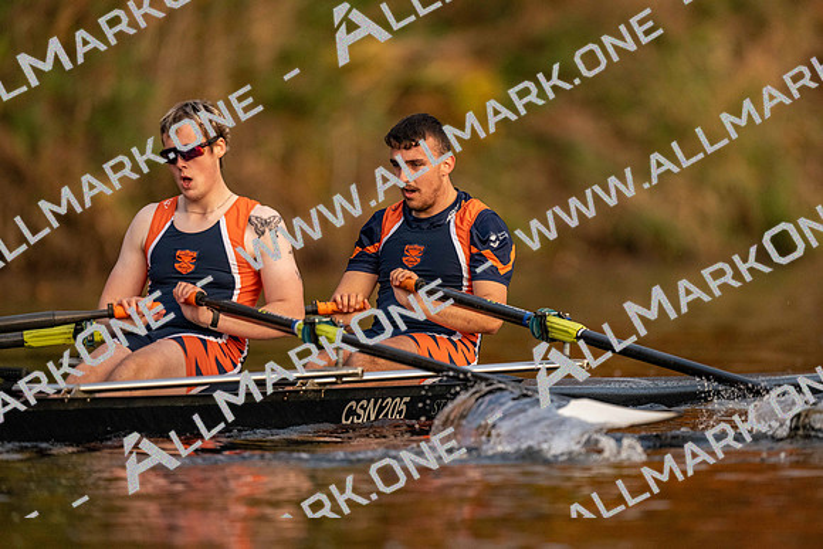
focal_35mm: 600
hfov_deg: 3.4
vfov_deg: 2.3
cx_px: 412
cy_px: 274
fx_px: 13719
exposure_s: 1/2500
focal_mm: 600
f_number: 4
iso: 3200
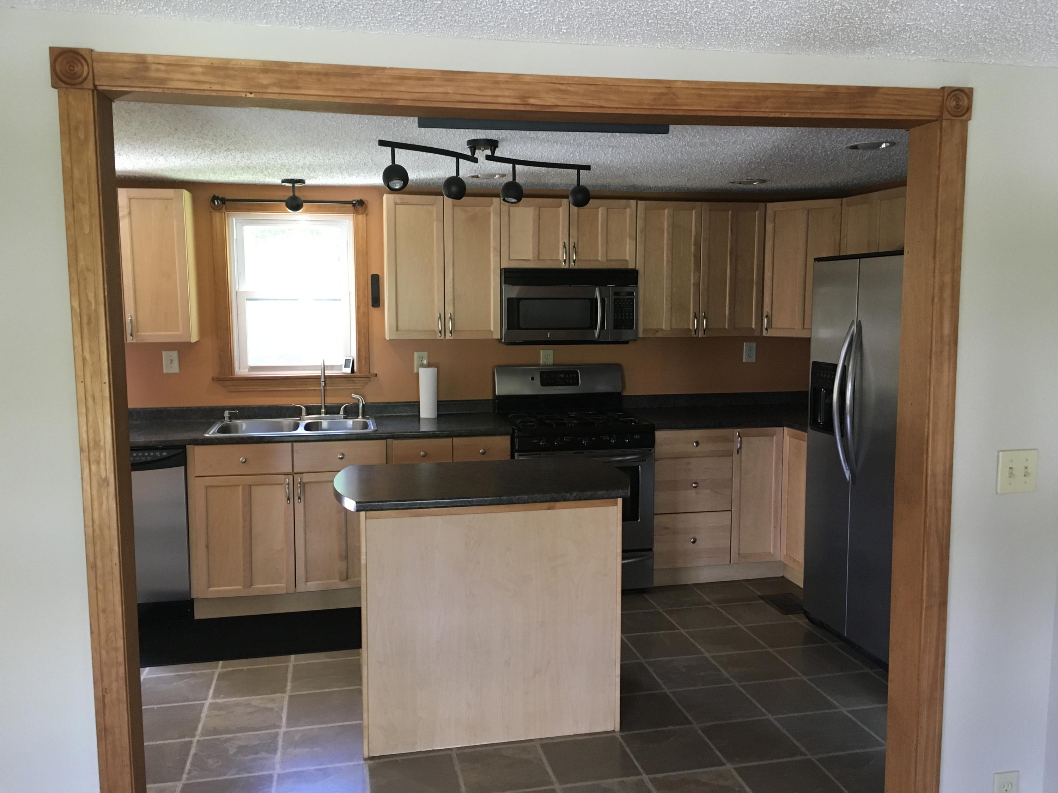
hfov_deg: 61.7
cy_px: 396
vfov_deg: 48.2
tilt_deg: -6.9
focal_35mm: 29
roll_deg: +0.8
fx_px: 886
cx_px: 529
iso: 125
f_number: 2.2
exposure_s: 1/30
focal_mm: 4.15
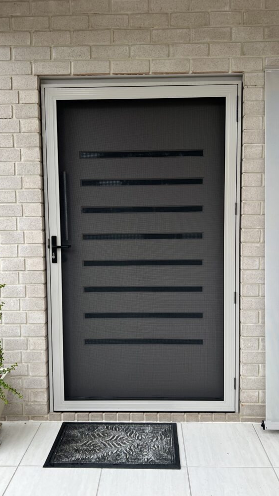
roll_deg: -0.3
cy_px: 246
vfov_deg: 66.1
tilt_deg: -4.3
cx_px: 144
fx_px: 381
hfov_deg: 40.2
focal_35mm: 29
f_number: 1.5
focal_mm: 5.7
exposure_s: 1/121
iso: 50
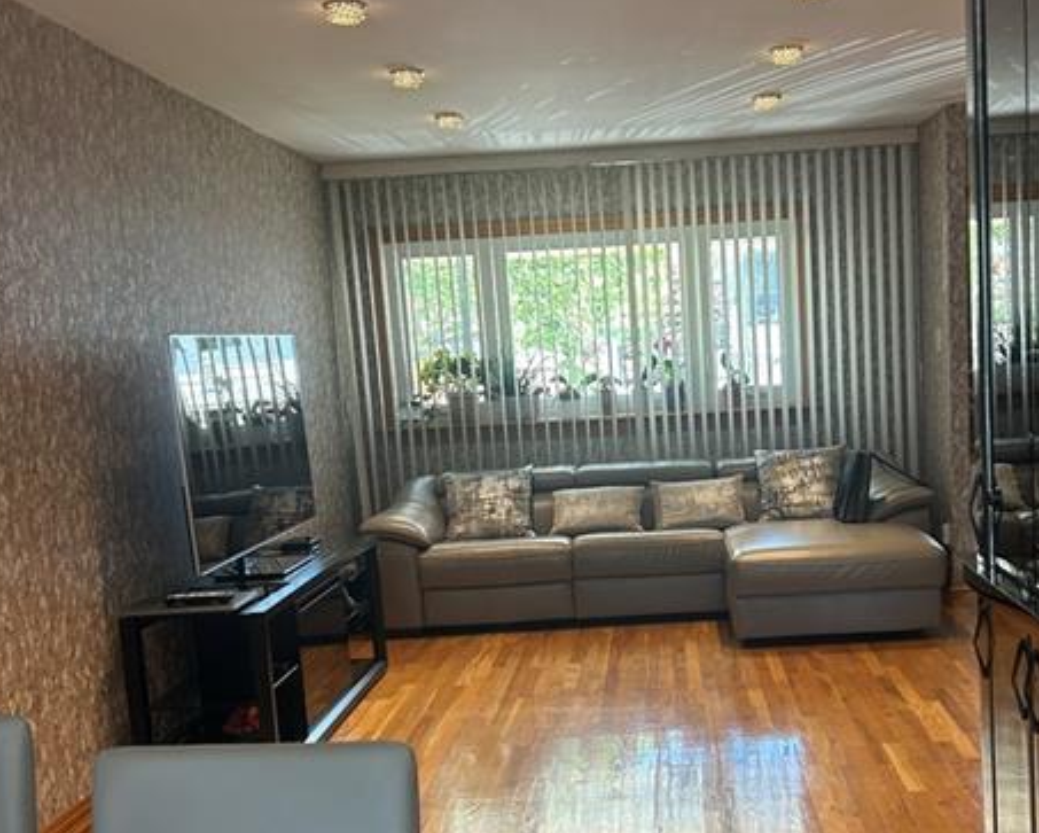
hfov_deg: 42.7
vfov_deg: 34.7
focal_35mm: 43
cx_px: 626
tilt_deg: -8.1
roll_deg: +3.5
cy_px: 542
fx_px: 1323
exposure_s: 1/60
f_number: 1.5
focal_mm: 5.7
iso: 64
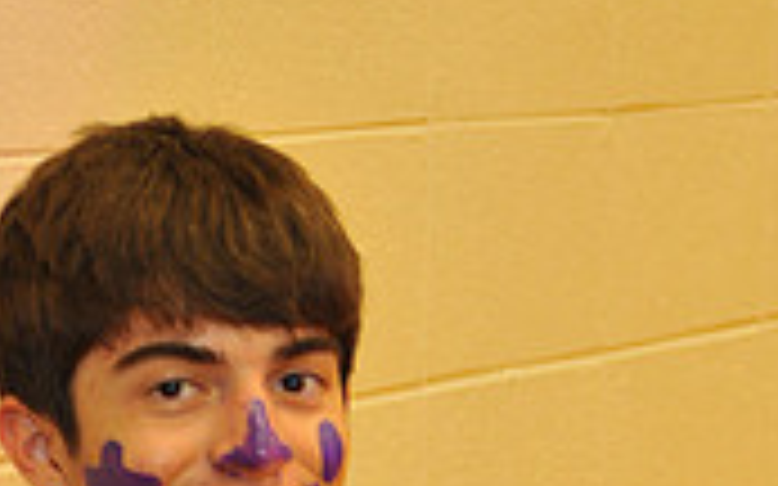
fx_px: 5659
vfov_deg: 4.8
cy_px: 1134
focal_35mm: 267
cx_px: 360
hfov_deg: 7.9
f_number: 6.3
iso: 1600
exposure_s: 1/60
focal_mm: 78
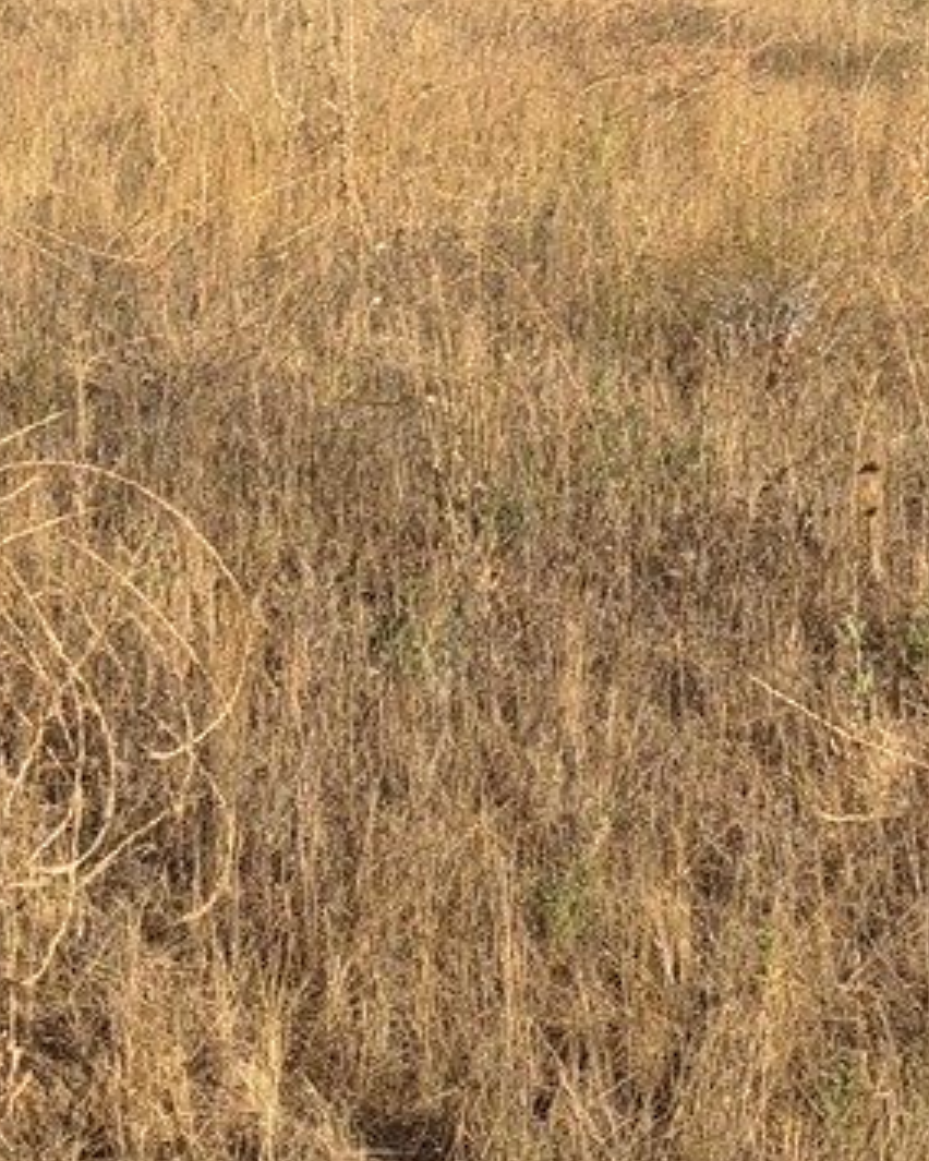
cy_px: -285
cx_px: 733
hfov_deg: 11.4
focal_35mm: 135
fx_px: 4640
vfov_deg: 13.8
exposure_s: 1/6024
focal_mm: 6.76
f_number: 1.78
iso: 64
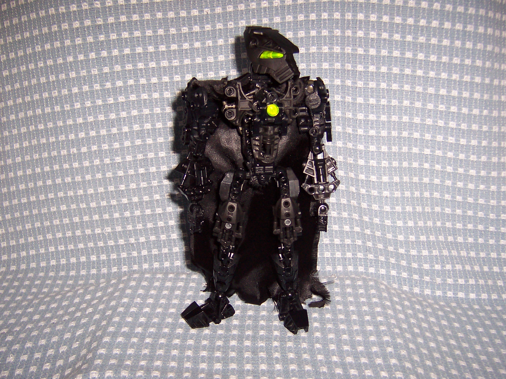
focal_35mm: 36
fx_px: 526
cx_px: 253
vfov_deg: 39.7
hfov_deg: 51.4
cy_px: 190
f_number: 2.8
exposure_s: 1/60
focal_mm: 5.6
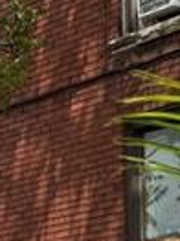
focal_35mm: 153
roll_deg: +0.0
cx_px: -138
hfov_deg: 9.3
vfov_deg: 12.6
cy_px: 283
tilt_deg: +9.1
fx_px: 1063
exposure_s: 1/4115
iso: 50
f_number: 1.5
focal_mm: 5.7
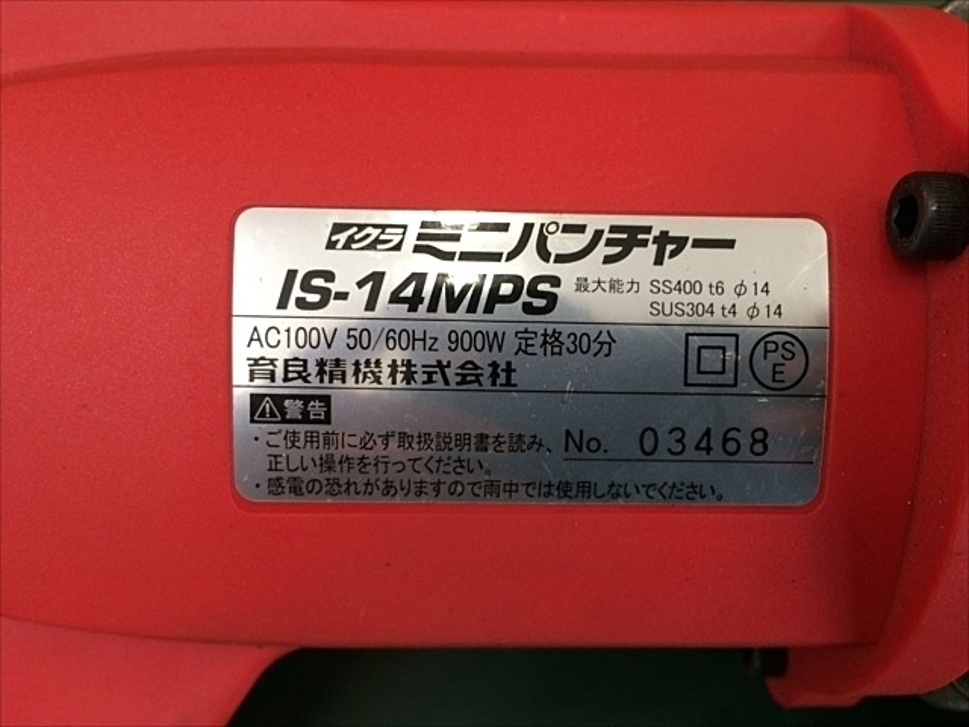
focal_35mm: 29
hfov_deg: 61.7
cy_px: 364
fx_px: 812
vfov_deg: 48.2
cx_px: 484
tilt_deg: -74.8
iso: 64
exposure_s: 1/30
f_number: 2.2
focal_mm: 4.15
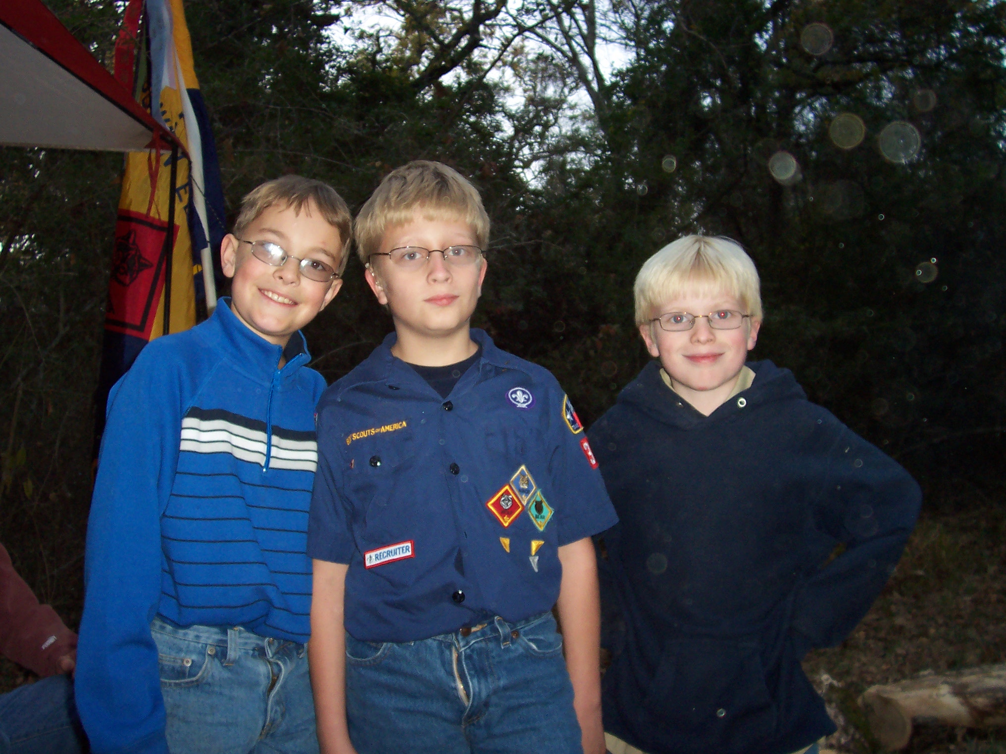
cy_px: 377
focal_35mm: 37
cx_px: 503
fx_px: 1075
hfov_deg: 50.1
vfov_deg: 38.7
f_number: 2.8
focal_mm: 5.6
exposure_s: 1/60
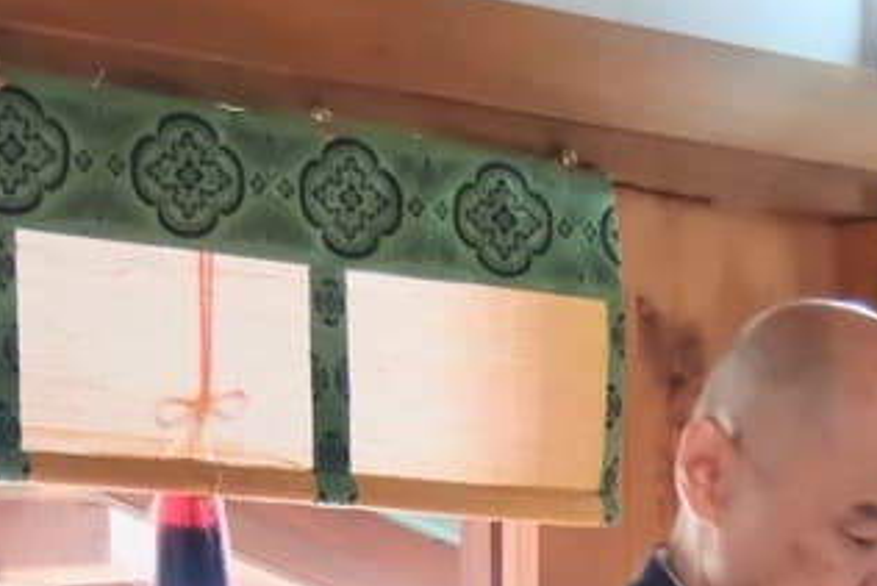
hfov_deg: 11.8
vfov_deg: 8.0
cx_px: 1443
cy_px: 1216
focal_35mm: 164
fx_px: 3997
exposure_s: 1/60
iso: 5000
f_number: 2.8
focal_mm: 24
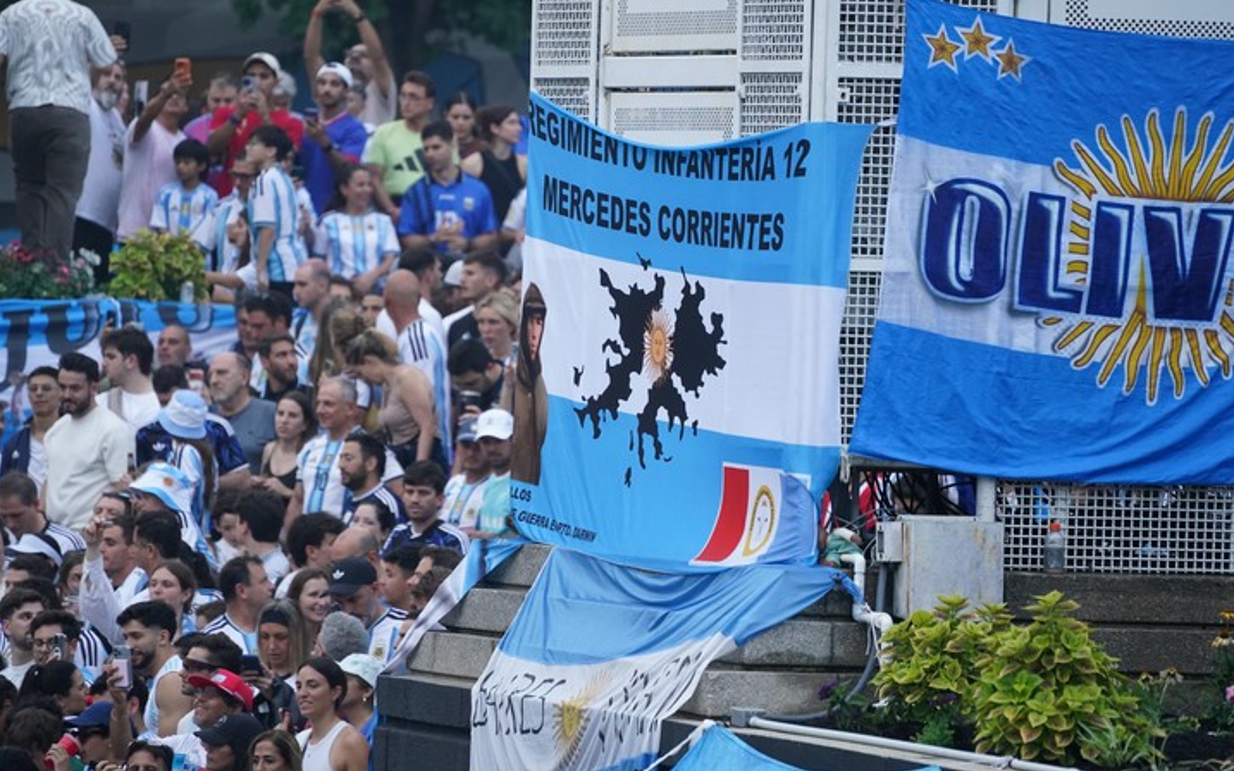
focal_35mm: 307
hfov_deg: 6.8
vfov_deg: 4.3
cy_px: 375
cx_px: 616
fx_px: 10324
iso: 3200
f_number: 5.6
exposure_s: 1/400
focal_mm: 300
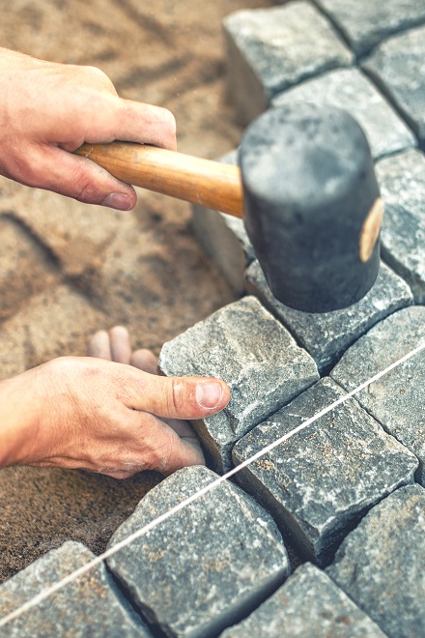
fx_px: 938
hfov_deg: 25.5
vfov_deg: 37.5
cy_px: 319
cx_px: 215
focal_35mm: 53
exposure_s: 1/800
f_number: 1.4
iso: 320
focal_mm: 35
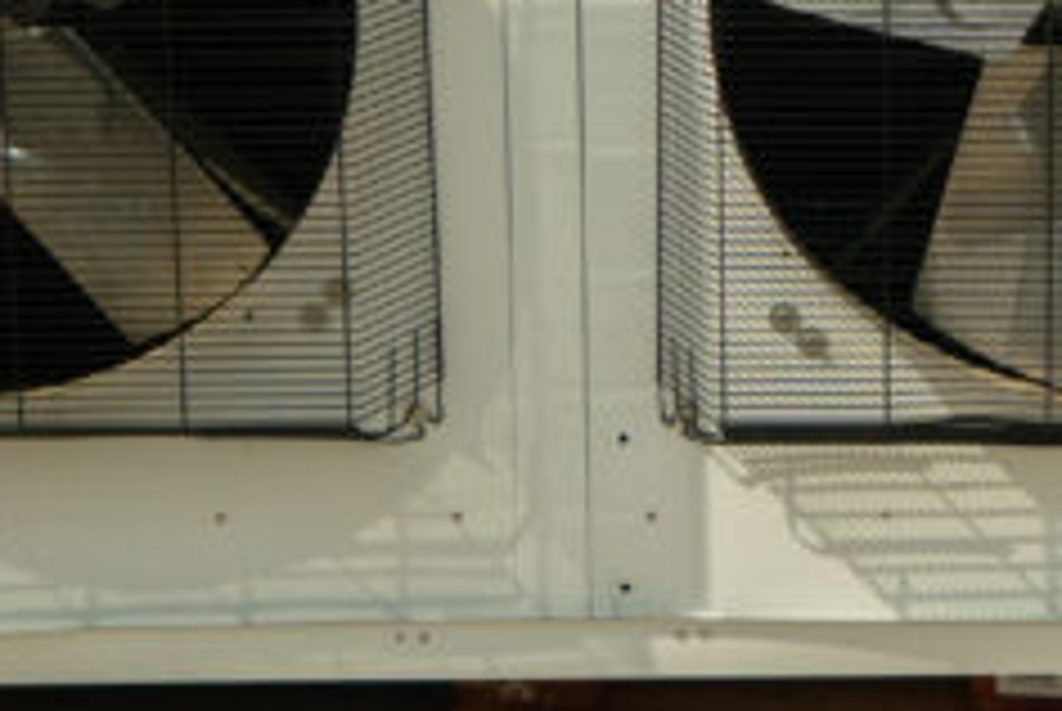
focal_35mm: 130
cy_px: -74
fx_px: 3840
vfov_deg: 10.5
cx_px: 1134
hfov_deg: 15.4
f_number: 6.3
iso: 640
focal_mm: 30
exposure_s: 1/640
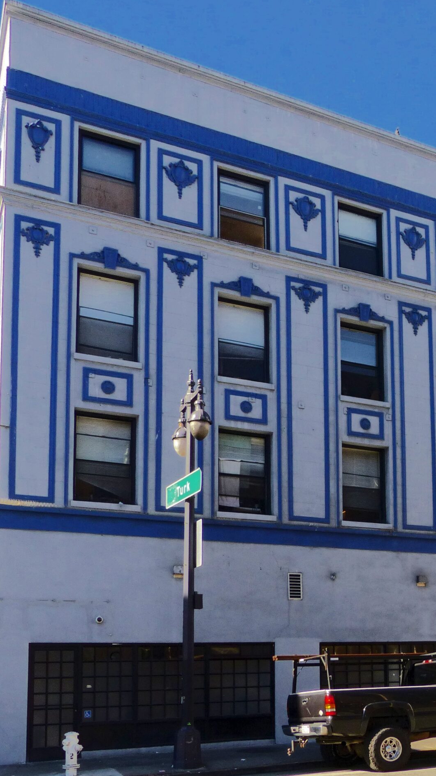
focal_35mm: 37
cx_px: 414
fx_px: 760
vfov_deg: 54.0
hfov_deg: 30.2
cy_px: 394
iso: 100
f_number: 4
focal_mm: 4.5
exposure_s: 1/400
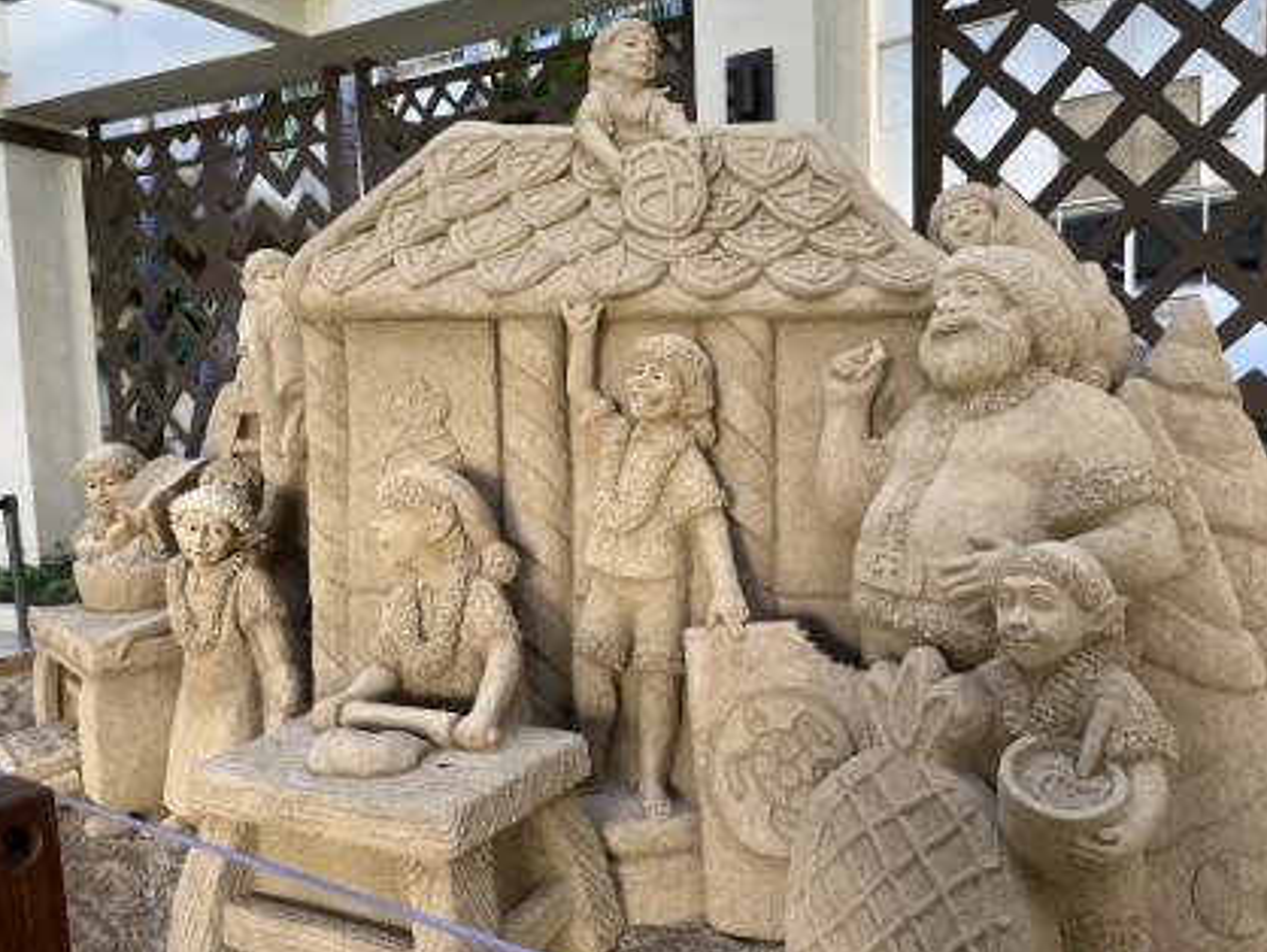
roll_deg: +0.6
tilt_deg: -3.8
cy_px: 485
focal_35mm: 28
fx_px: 1025
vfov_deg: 49.8
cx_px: 670
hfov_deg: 63.4
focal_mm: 5.1
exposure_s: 1/105
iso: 125
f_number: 1.6
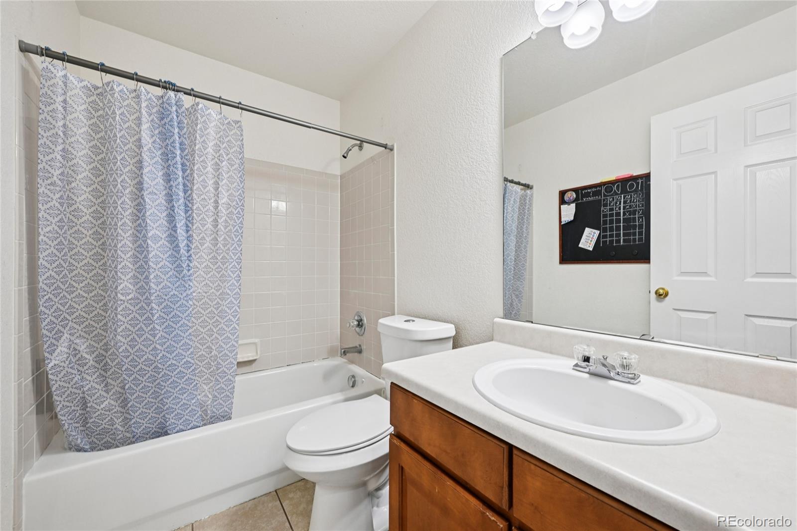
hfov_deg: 104.3
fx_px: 310
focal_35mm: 14
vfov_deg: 81.2
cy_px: 266
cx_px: 398
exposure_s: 1/15
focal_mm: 14
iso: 280
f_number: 11
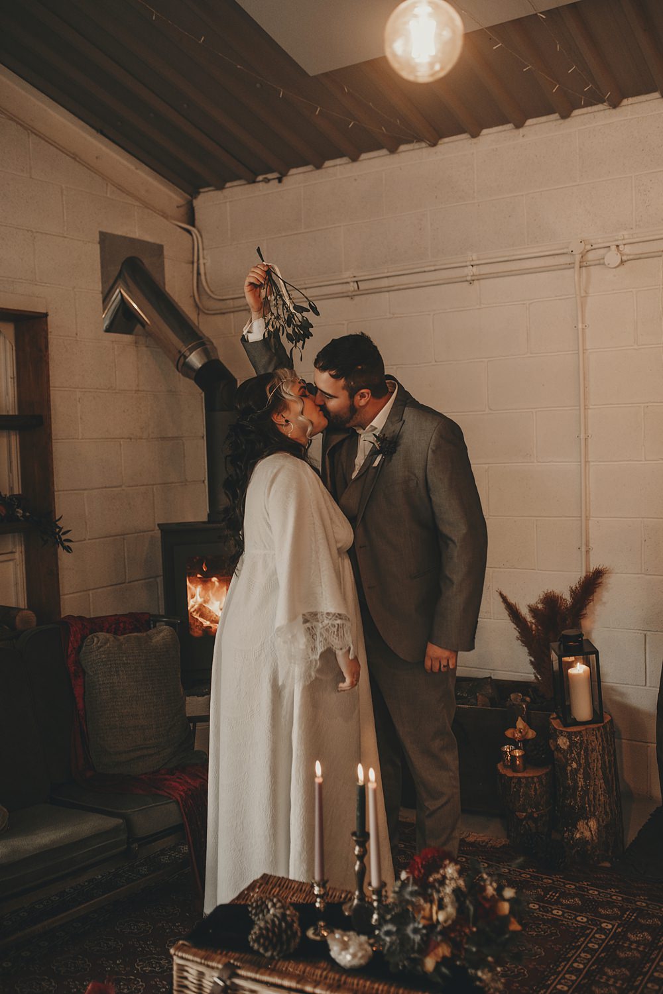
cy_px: 497
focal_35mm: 35
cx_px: 332
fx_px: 967
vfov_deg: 54.4
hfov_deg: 37.9
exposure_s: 1/200
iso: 500
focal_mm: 35
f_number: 2
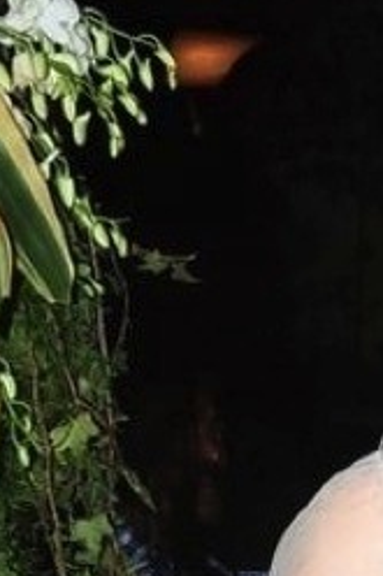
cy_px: 1545
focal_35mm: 240
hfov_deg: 5.7
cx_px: 610
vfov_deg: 7.8
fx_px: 3835
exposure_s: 1/125
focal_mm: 22
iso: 320
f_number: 8
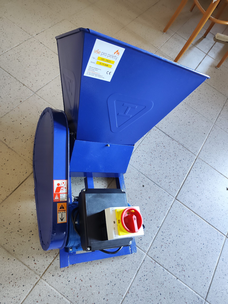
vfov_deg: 73.9
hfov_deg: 58.9
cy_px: 152
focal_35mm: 23
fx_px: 202
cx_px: 114
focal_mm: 7.01
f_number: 1.69
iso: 1381
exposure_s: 1/50
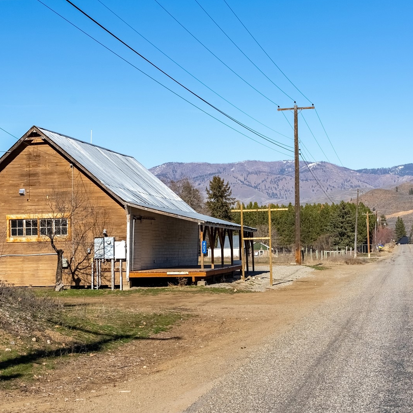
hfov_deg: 23.6
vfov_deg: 23.6
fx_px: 988
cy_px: 199
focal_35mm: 73
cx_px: 173
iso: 400
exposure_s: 1/8000
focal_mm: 53.9
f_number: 20
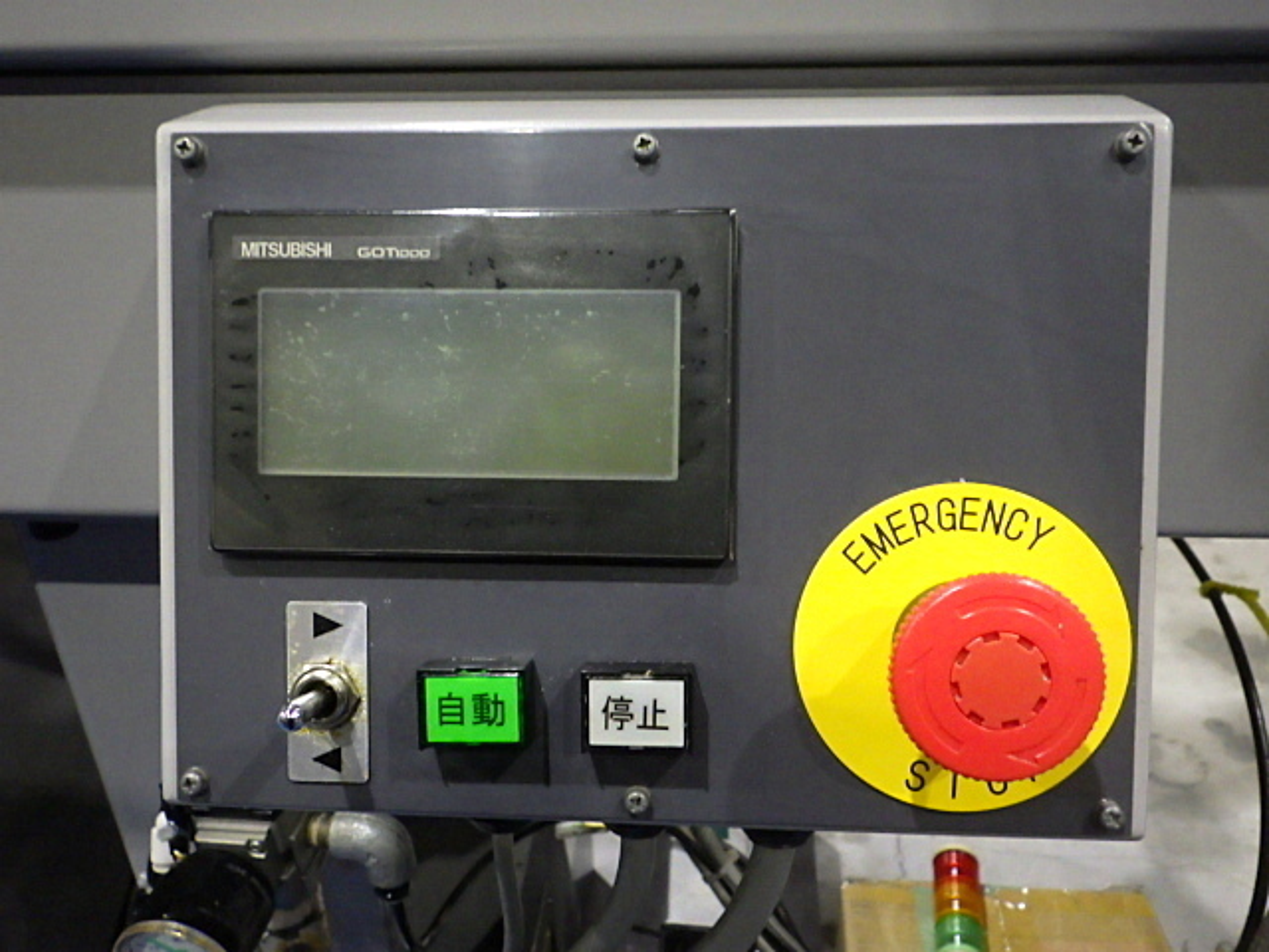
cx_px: 634
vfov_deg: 49.7
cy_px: 476
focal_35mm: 28
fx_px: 1026
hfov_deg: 63.4
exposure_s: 1/45
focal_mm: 5
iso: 1600
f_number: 3.5
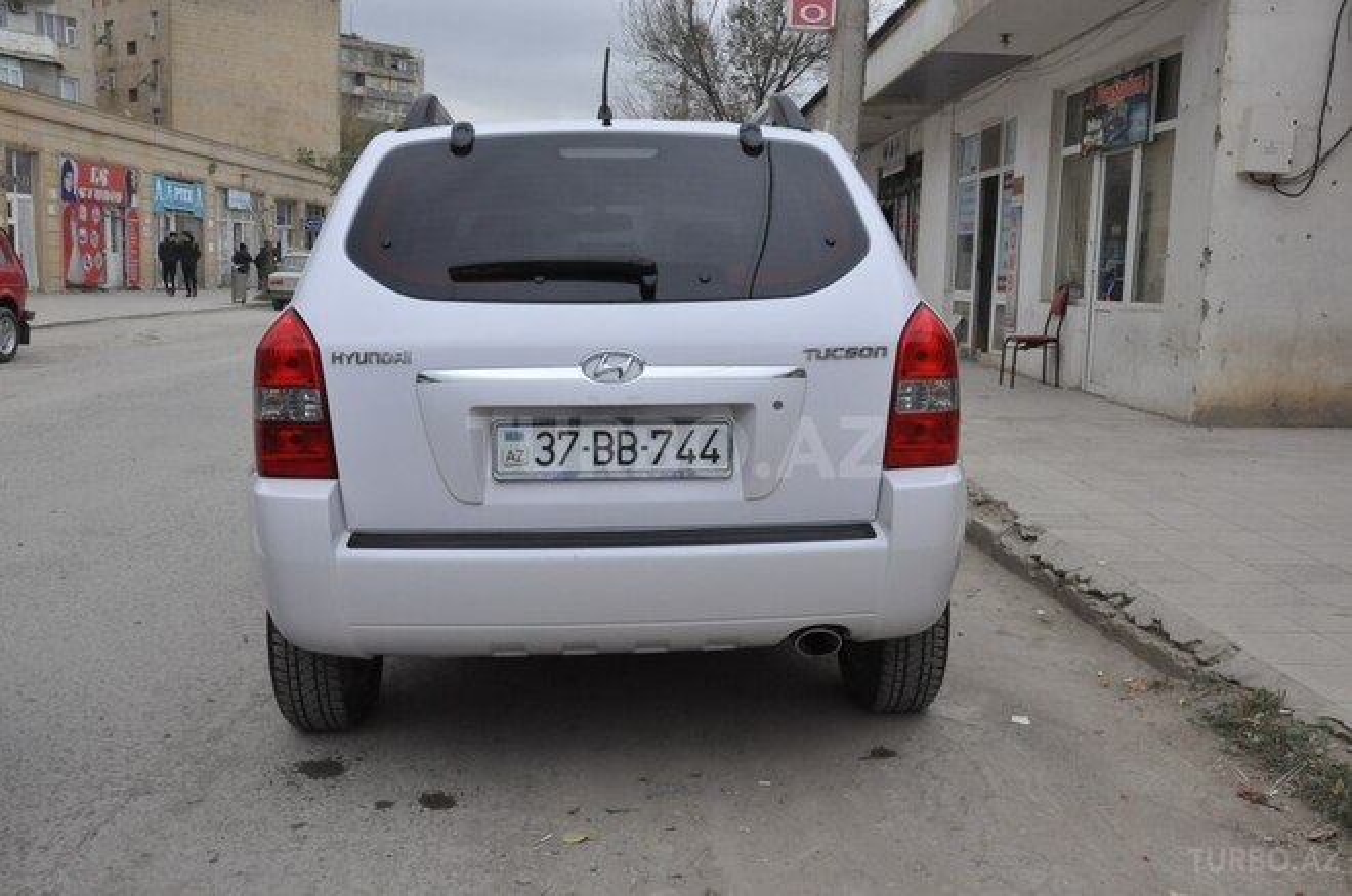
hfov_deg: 53.2
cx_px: 676
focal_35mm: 36
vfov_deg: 36.8
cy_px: 448
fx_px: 1350
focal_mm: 24
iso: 1250
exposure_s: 1/250
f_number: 16
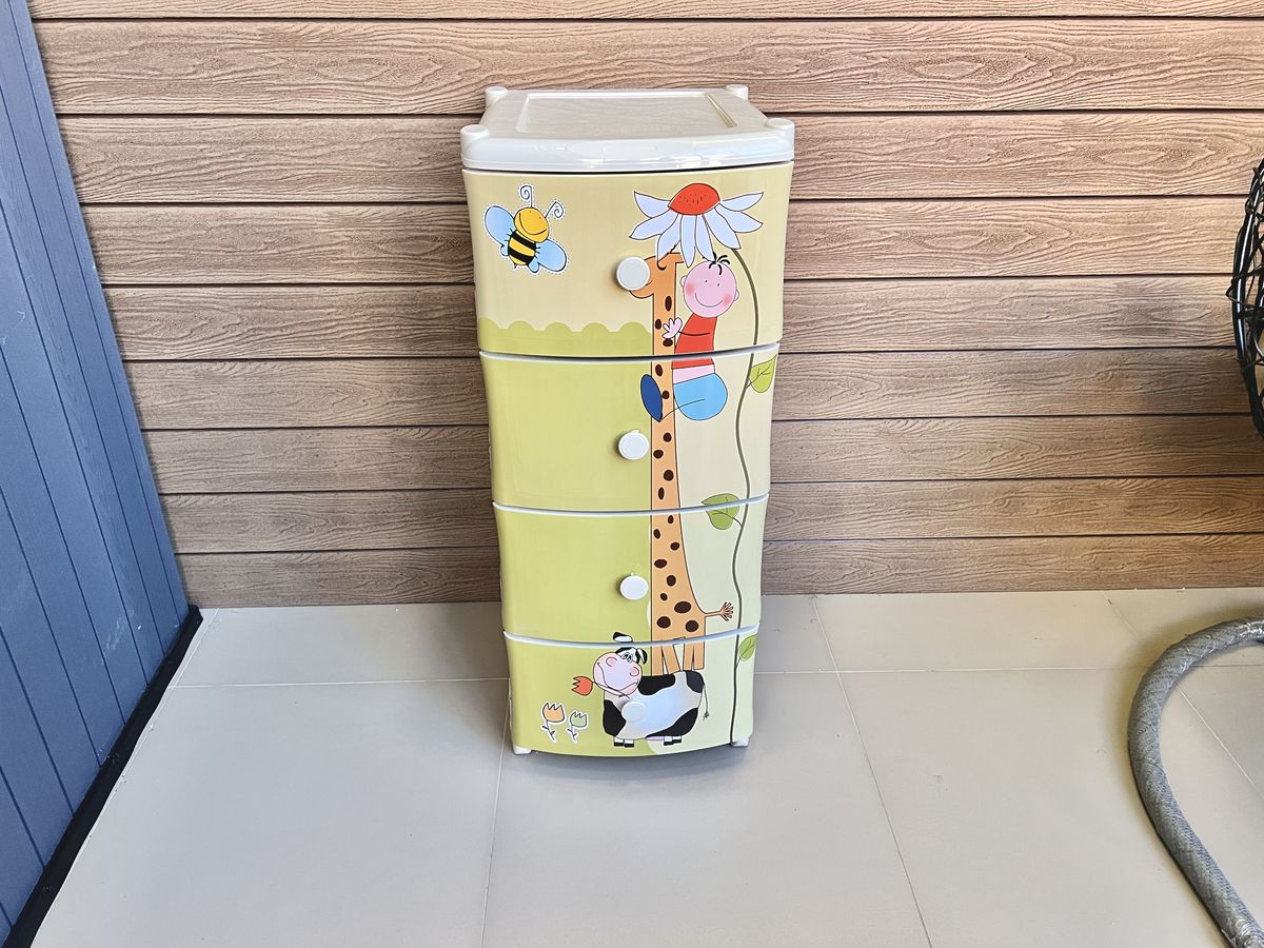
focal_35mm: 26
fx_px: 949
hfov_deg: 67.3
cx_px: 632
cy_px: 474
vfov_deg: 53.1
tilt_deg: -28.6
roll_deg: -0.6
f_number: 1.5
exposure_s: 1/60
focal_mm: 5.7
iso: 160
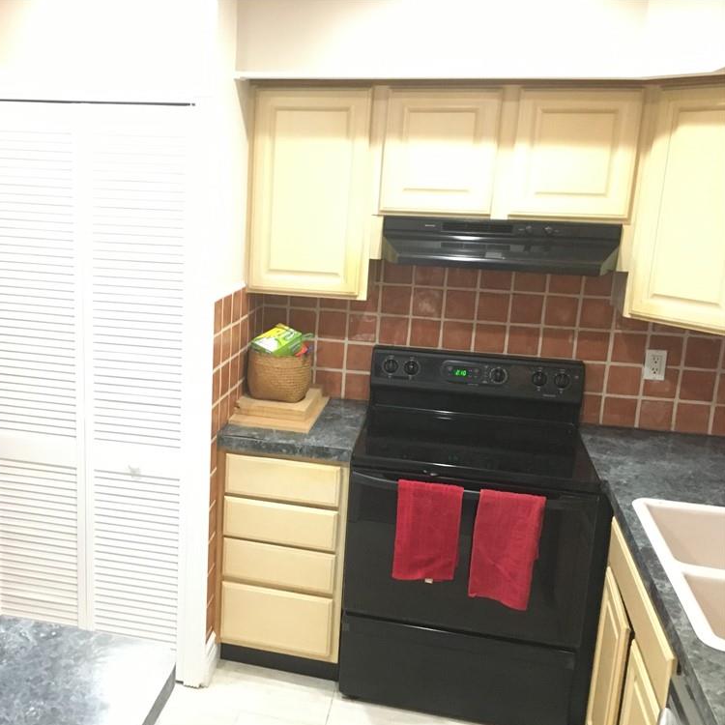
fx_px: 829
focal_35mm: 35
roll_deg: -2.2
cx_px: 232
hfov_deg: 46.4
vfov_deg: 47.2
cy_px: 368
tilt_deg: -12.6
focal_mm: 4.15
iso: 250
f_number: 2.2
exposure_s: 1/15
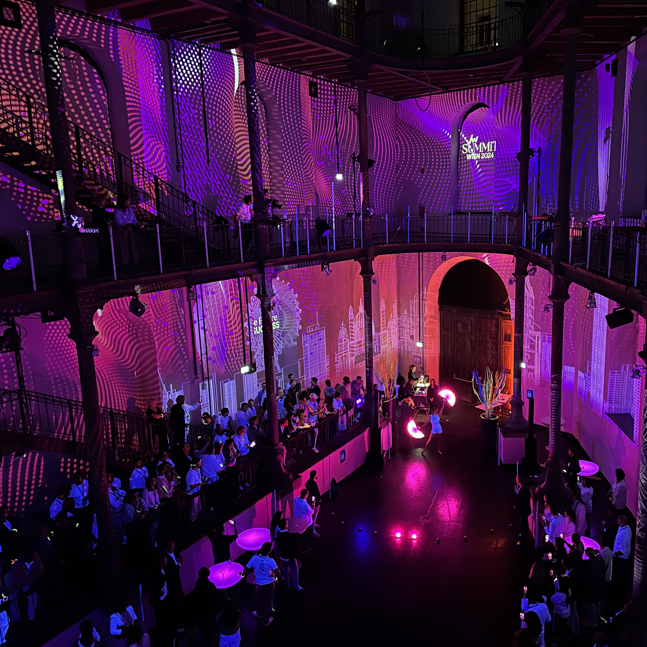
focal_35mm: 29
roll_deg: +0.4
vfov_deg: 55.6
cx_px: 400
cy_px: 323
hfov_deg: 55.0
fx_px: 613
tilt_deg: -10.8
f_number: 1.78
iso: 1600
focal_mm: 6.86
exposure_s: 1/20
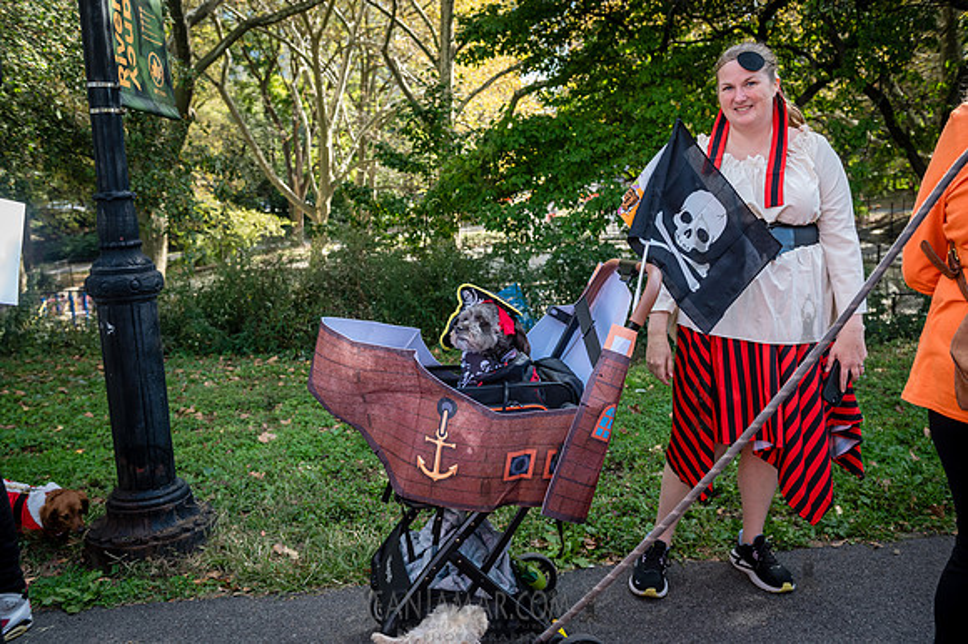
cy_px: 322
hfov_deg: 60.3
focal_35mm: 31
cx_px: 484
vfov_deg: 42.3
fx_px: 833
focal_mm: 31
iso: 1000
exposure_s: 1/800
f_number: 5
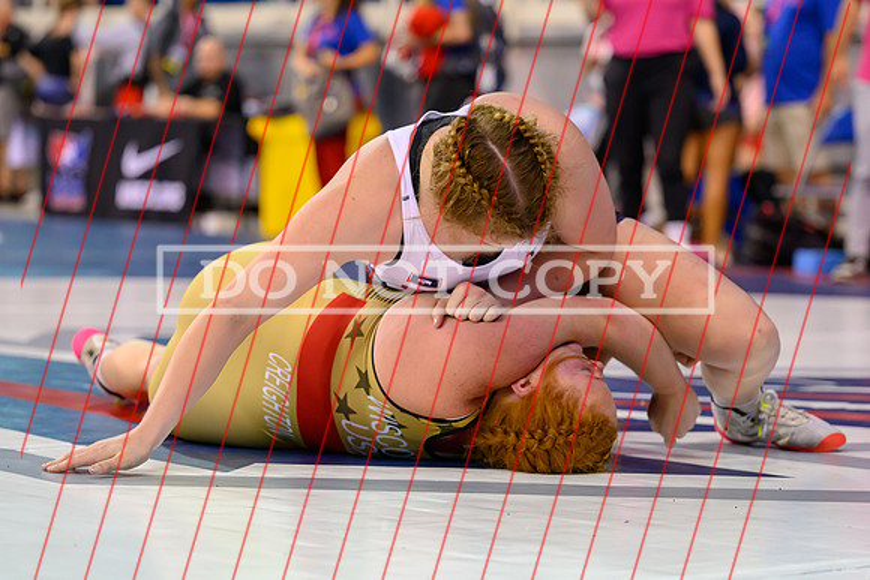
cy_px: 303
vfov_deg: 10.4
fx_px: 3196
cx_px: 439
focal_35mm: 132
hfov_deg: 15.5
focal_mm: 96
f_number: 2.8
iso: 2200
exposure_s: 1/800
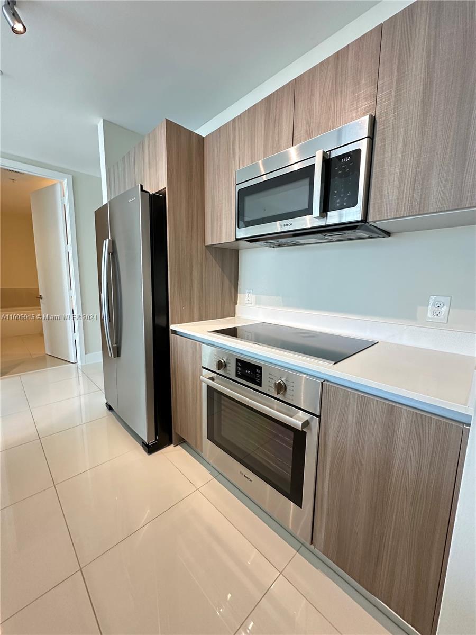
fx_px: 257
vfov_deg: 102.1
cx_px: 238
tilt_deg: -8.2
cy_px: 318
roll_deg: -1.5
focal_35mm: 14
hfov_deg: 85.7
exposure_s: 1/60
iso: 320
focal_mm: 2.22
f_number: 2.2
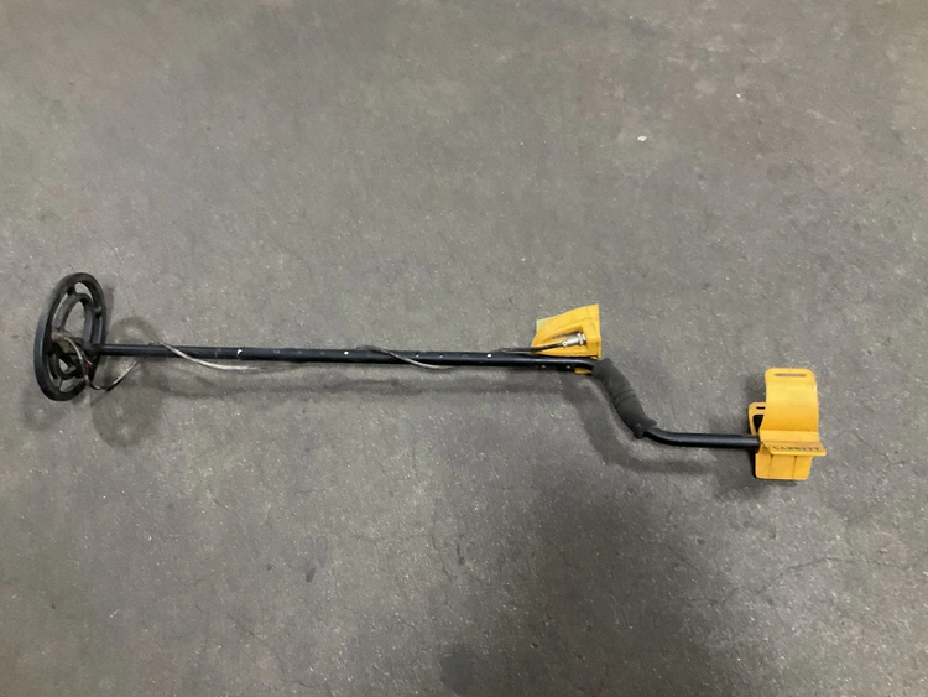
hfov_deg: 61.6
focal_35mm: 29
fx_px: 778
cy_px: 348
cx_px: 464
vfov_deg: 48.3
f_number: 1.8
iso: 320
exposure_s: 1/30
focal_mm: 3
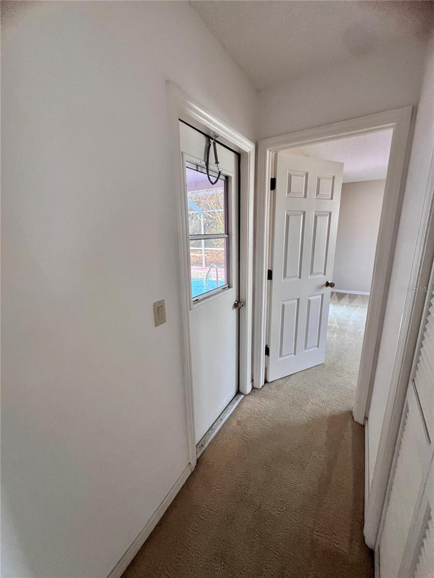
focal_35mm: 13
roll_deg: +0.9
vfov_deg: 106.2
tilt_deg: -16.4
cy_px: 289
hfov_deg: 89.9
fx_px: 217
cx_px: 217
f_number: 1.8
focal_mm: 1.57
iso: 200
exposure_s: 1/99
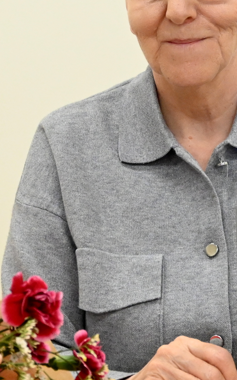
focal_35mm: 116
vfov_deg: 18.0
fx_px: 1194
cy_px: 166
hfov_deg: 11.3
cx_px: 142
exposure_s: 1/100
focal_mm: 22.5
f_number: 4
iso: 3200
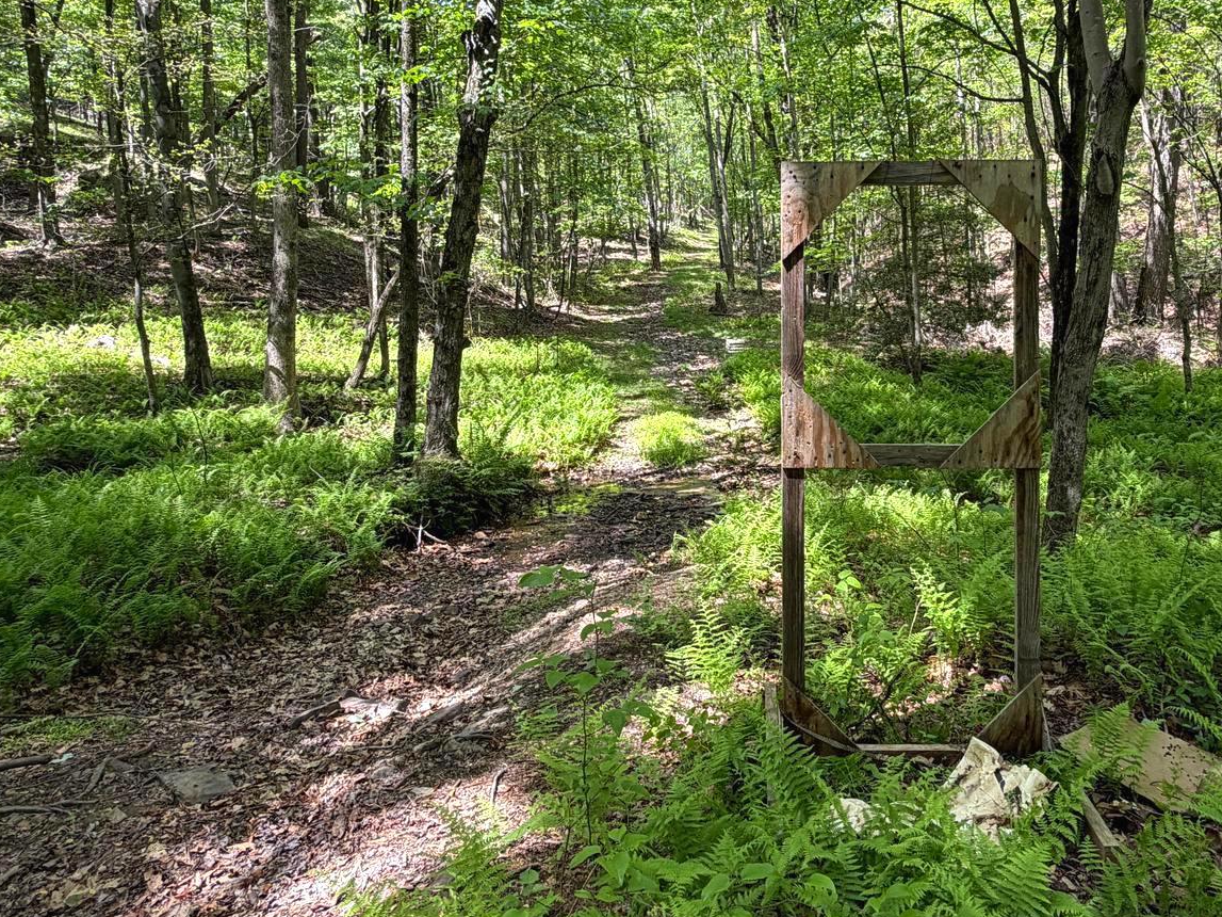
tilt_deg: -2.1
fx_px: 882
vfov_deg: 54.2
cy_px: 341
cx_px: 745
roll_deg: +3.4
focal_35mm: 25
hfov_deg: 68.6
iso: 50
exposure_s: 1/121
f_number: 2.2
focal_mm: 2.22
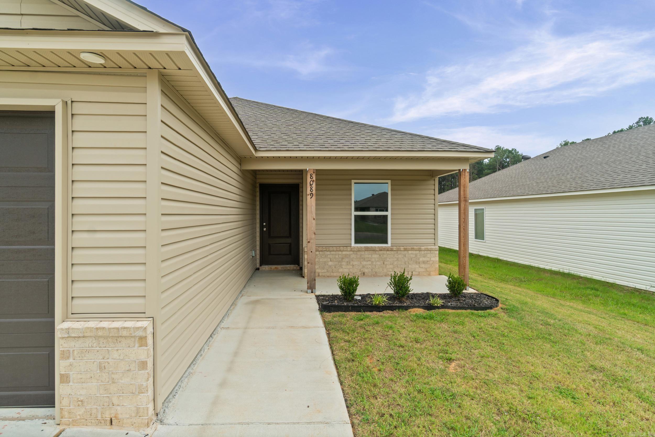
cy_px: 218
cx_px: 328
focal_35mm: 18
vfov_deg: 67.4
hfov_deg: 90.0
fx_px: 327
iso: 250
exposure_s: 1/100
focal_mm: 12
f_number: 9
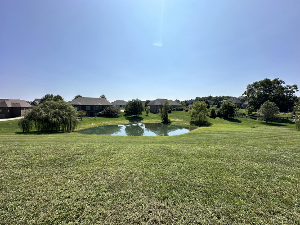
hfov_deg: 102.1
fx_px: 121
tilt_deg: -2.9
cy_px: 112
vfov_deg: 85.7
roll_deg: -0.7
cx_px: 150
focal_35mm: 14
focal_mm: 2.22
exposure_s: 1/3040
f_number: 2.2
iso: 50
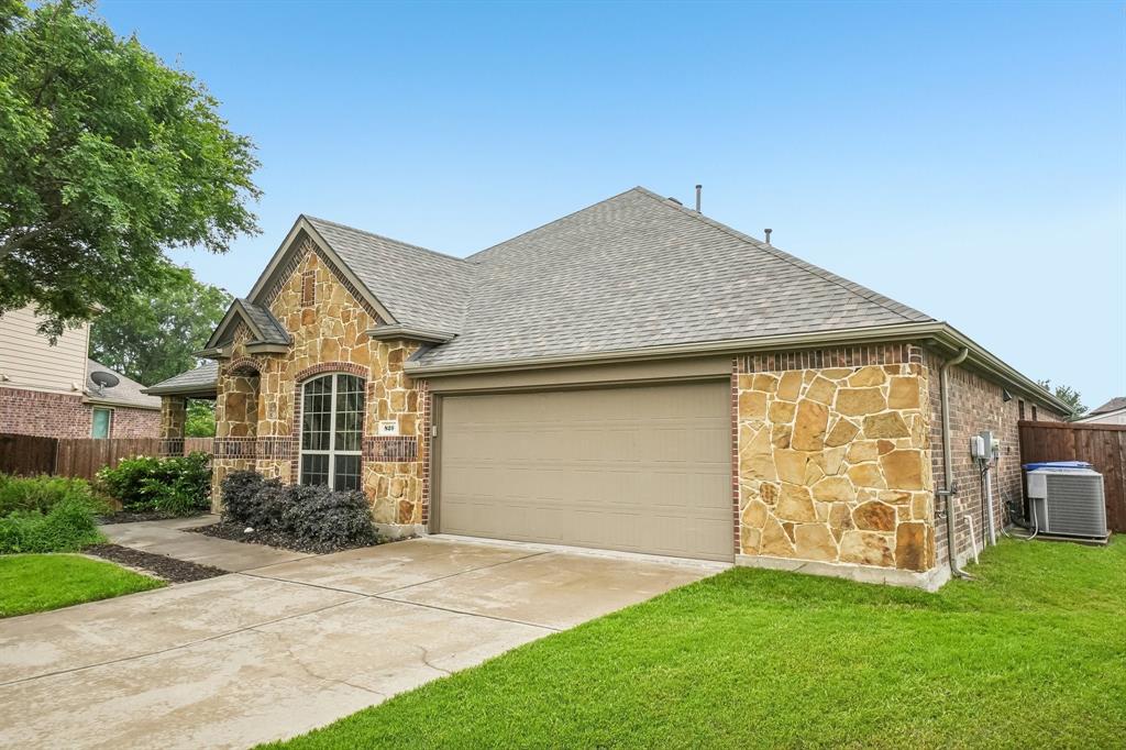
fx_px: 750
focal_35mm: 24
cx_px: 563
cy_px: 375
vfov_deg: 53.1
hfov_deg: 73.8
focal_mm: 16
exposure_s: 1/640
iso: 400
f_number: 8
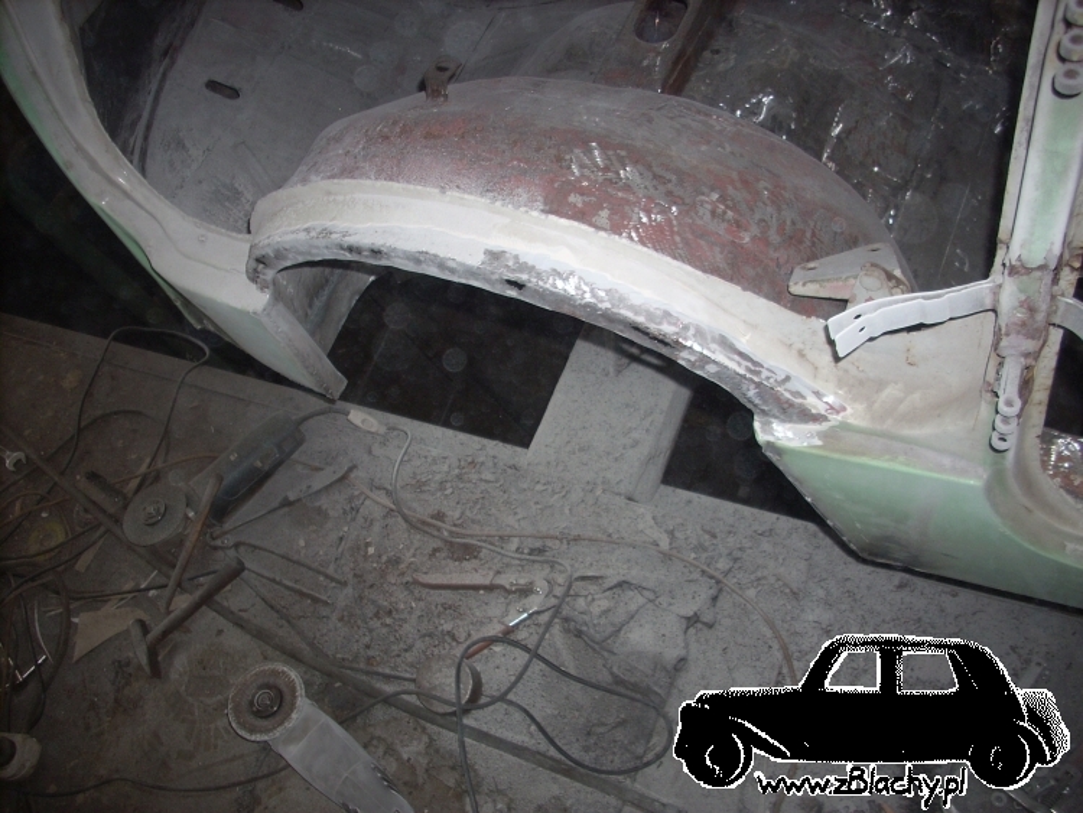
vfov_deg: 38.7
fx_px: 1158
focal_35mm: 37
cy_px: 406
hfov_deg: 50.1
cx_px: 542
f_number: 2.8
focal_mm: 6.2
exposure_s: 1/60
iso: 64
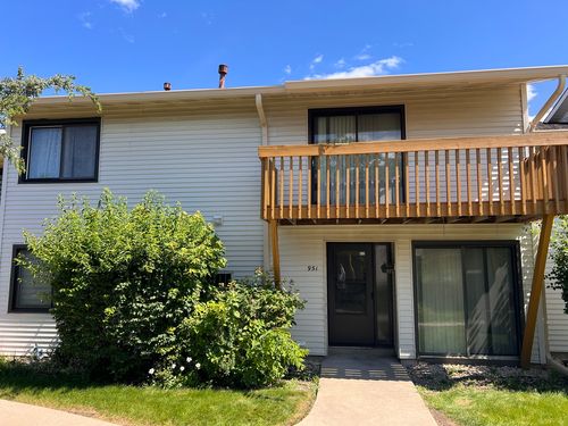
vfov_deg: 53.1
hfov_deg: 67.3
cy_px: 213
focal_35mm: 26
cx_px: 284
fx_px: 427
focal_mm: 5.7
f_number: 1.5
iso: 50
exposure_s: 1/1531
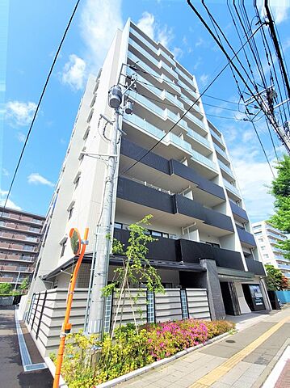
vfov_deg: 106.2
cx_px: 145
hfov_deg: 89.8
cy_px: 194
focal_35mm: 13
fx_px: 145
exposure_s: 1/799
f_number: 2.2
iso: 50
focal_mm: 1.8
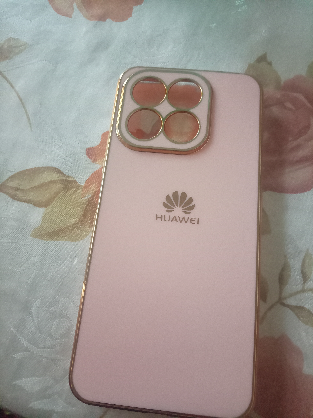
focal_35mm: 25
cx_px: 156
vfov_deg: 69.4
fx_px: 302
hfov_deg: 54.8
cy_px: 209
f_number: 1.8
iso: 2203
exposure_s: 1/100
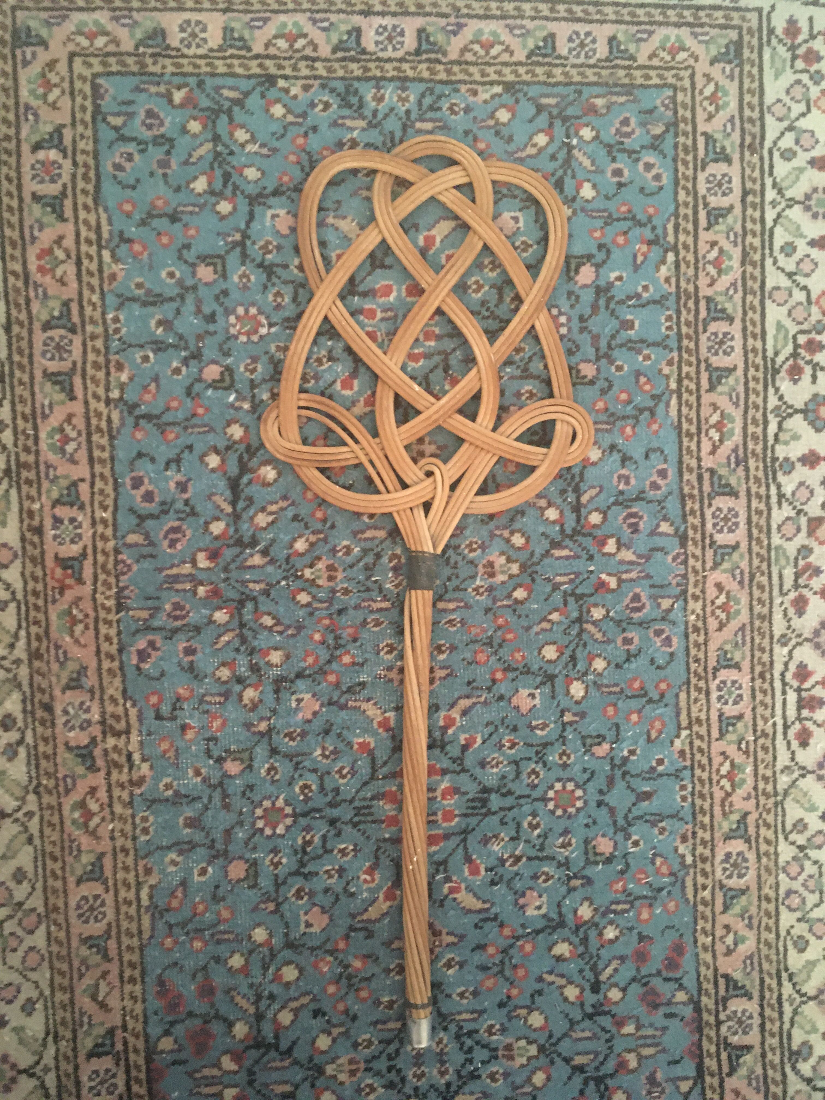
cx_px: 412
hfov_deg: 48.2
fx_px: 922
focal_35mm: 29
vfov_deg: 61.7
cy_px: 550
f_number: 2.2
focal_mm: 4.15
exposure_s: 1/17
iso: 400
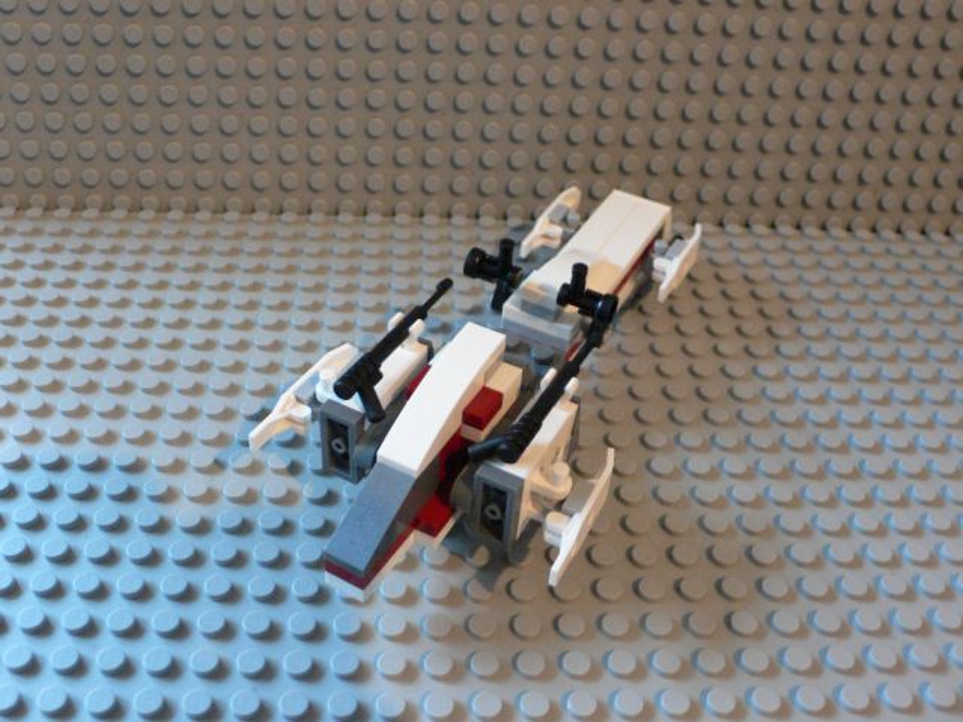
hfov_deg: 54.0
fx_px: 946
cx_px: 482
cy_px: 361
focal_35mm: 34
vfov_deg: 41.8
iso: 200
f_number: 2.8
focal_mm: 6.3
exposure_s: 1/5
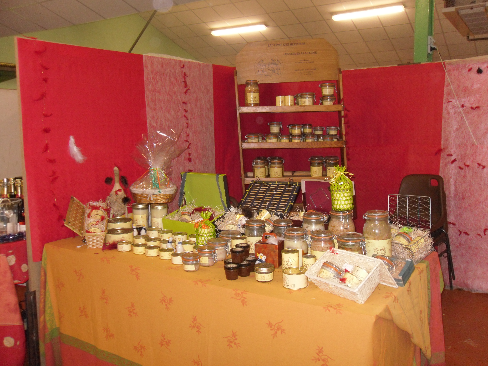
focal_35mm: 35
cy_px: 183
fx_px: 493
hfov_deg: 52.6
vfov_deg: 40.7
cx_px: 244
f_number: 3.5
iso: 200
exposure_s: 1/45
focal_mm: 6.3
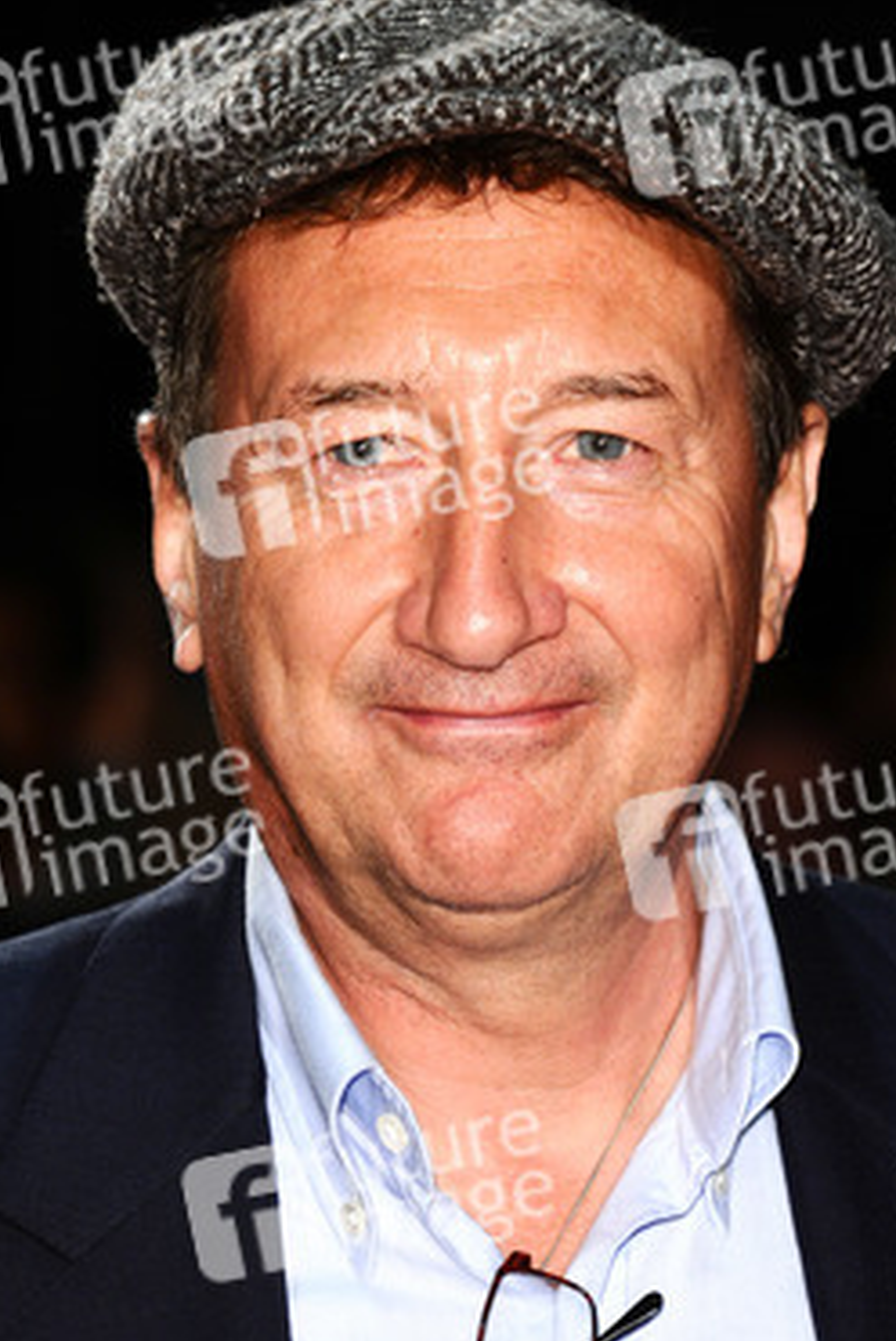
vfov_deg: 11.3
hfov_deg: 7.6
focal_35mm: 181
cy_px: 654
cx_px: 475
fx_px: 6744
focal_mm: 112
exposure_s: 1/200
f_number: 4.5
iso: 320
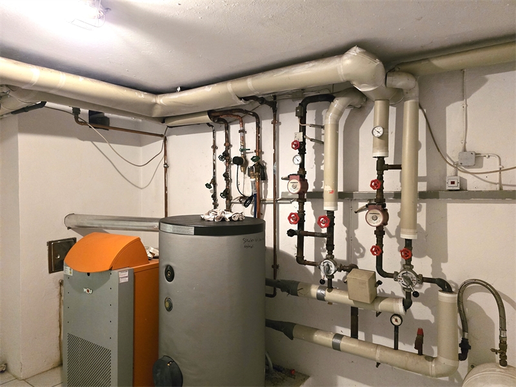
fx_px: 343
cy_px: 194
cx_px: 258
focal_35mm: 23
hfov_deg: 73.9
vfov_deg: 58.9
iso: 1600
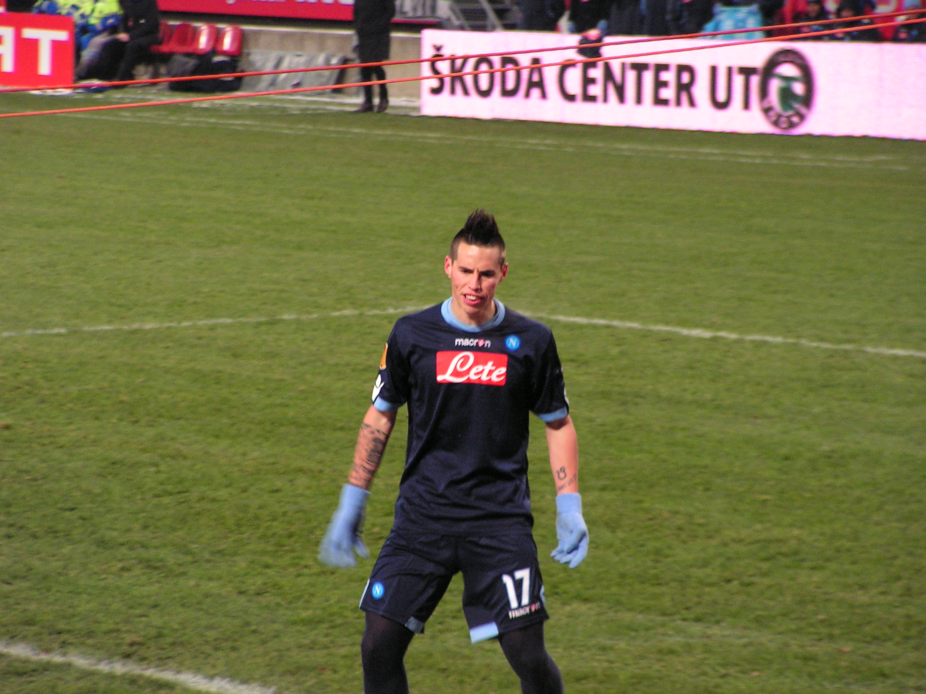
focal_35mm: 204
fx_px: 5457
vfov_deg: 7.3
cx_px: 463
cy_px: 347
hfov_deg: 9.7
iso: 200
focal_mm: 34.1
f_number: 3.3
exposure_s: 1/80
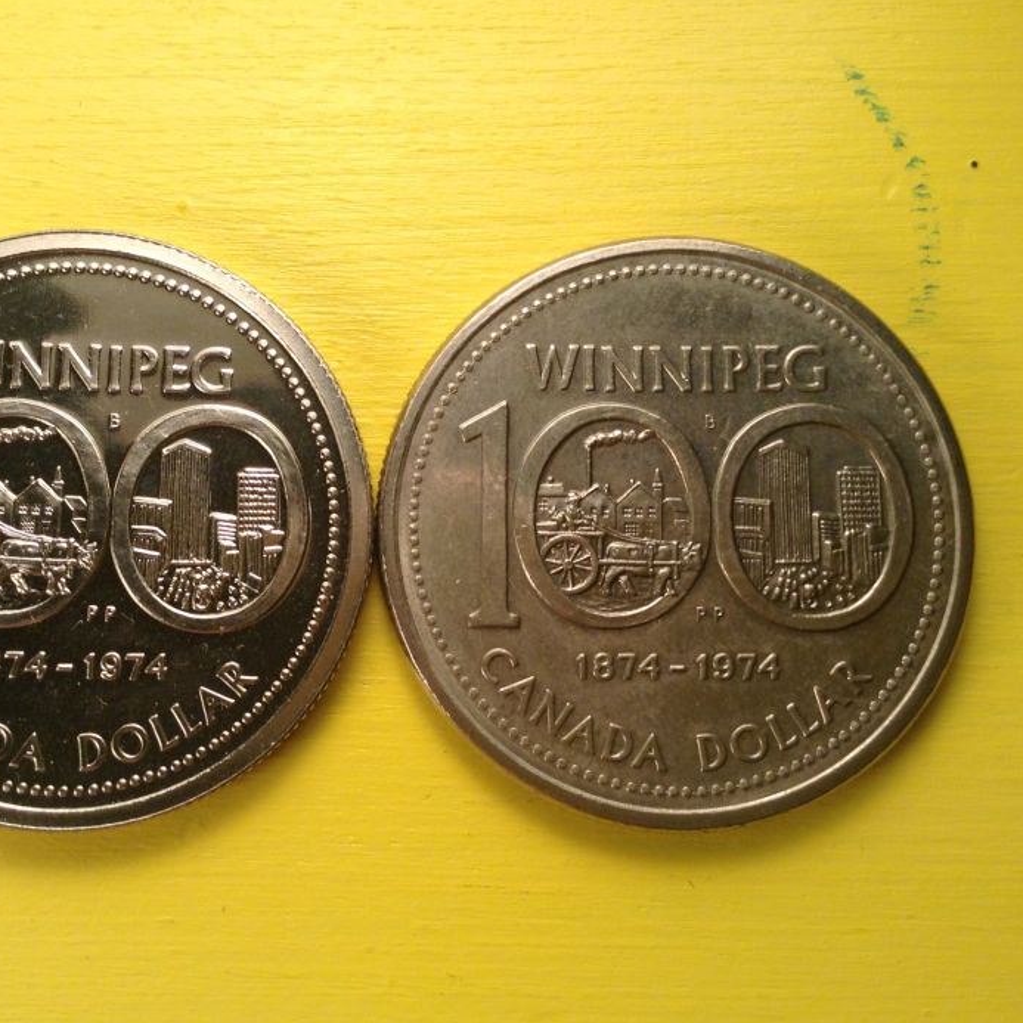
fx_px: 1404
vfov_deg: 40.0
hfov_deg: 39.9
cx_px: 416
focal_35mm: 42
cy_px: 489
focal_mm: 3.3
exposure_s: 1/60
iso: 32
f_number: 2.4
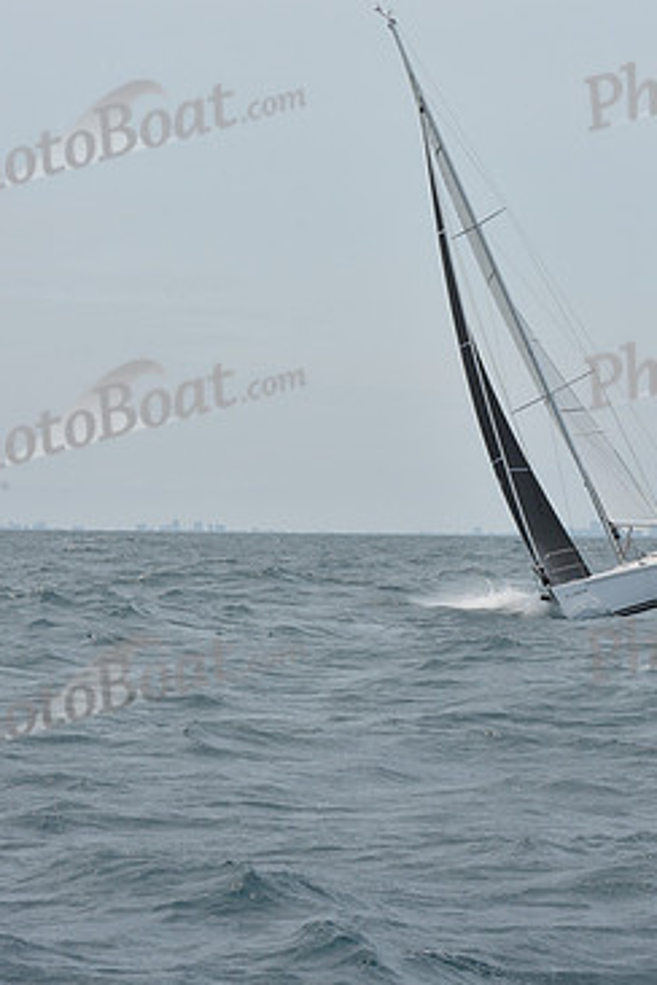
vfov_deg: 18.3
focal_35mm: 111
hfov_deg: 12.3
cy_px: 240
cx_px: 446
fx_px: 3038
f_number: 13
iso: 250
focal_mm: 70
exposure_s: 1/800
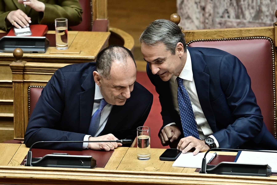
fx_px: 2308
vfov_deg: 4.6
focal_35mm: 300
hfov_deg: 6.9
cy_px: 92
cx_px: 138
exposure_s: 1/320
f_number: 2.8
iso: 800
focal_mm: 200
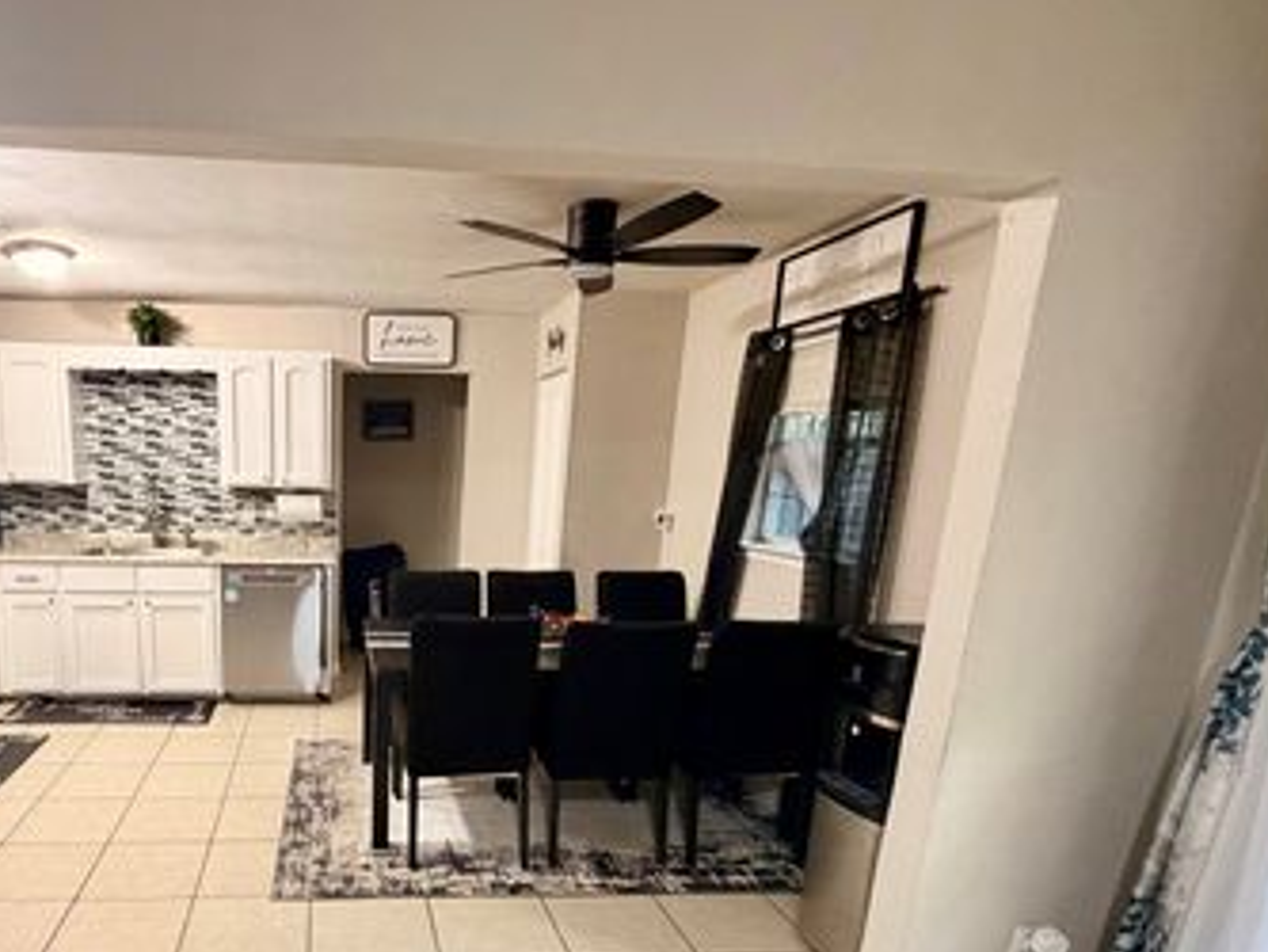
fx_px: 770
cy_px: 638
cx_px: 385
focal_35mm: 21
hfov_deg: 75.5
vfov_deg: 61.9
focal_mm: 2.22
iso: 400
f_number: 2.2
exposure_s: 1/60
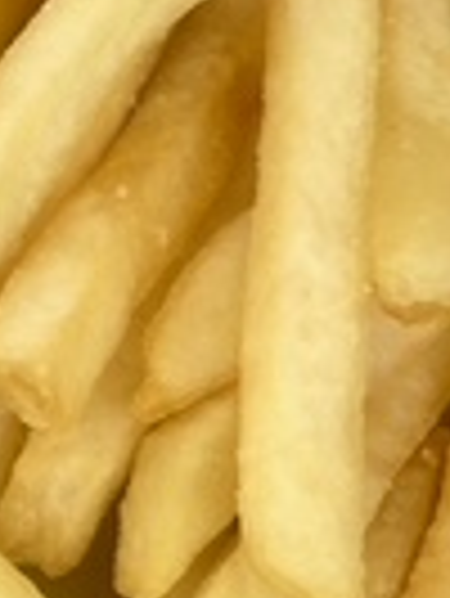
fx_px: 2077
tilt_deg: -52.2
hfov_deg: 11.3
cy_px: 126
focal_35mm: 120
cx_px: -410
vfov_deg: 16.3
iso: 32
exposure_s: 1/561
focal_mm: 5.1
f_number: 1.6
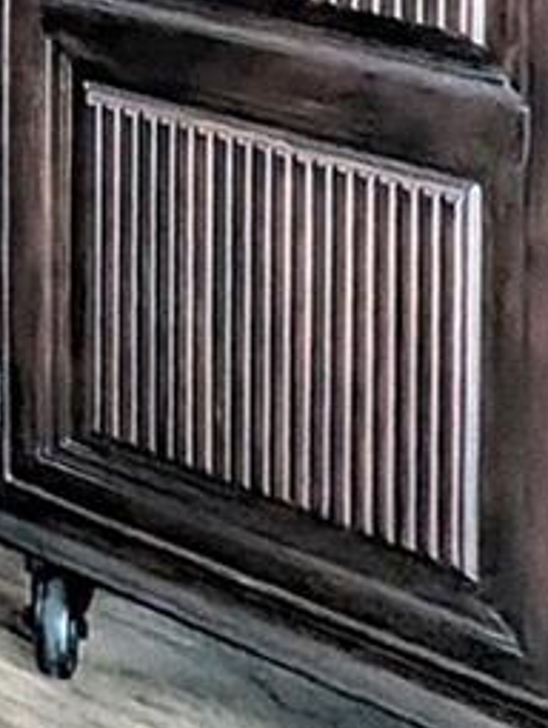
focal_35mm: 100
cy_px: -645
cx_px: -722
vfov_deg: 16.1
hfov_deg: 12.2
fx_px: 2106
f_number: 2.2
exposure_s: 1/40
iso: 150
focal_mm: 2.35
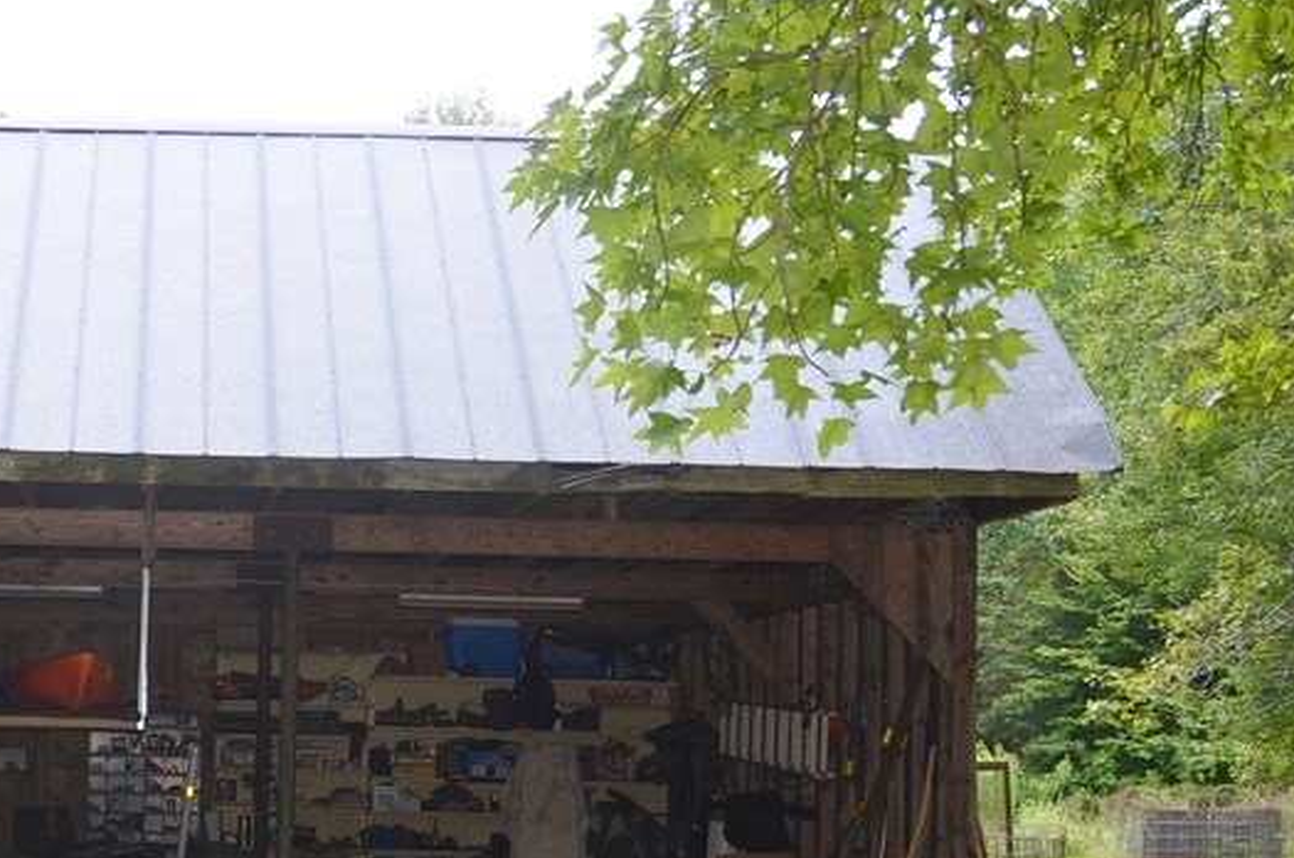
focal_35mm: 56
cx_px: 80
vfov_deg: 24.0
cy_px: 586
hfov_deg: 33.4
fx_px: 2009
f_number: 4
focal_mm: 18
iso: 125
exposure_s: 1/250
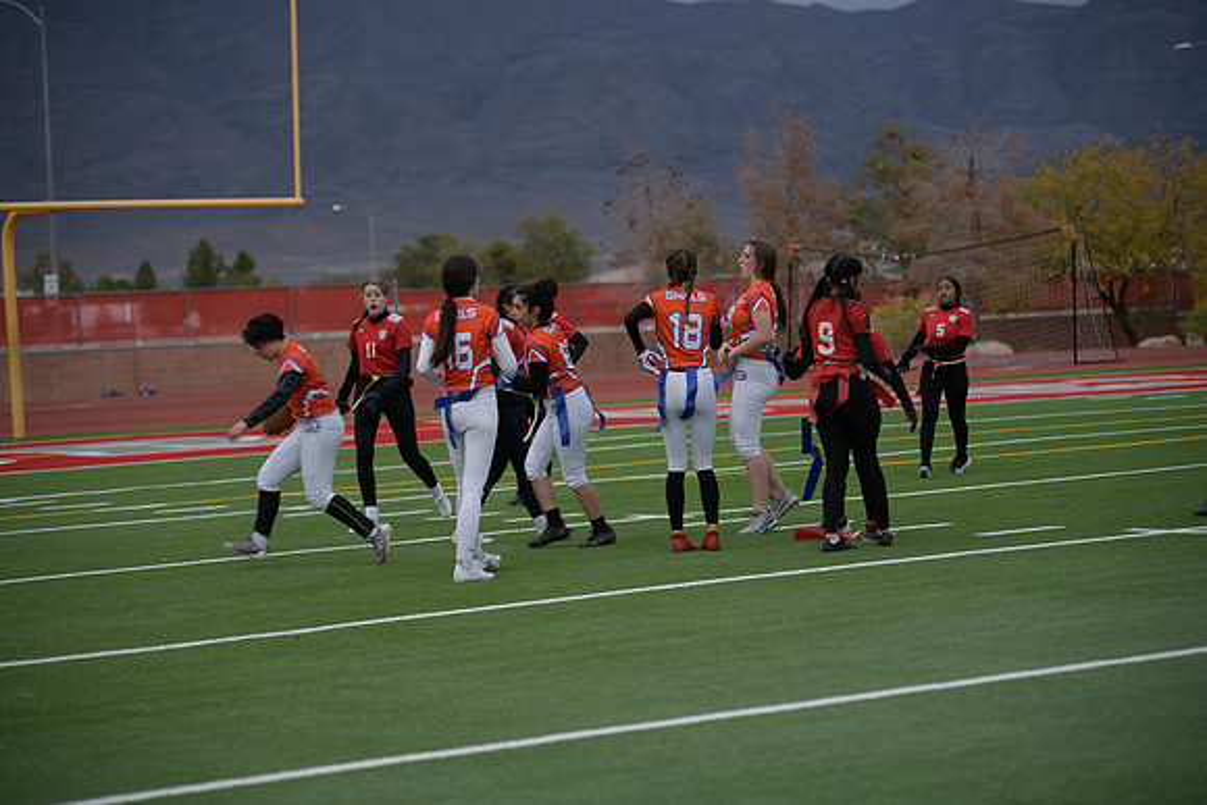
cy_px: 402
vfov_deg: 12.5
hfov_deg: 18.6
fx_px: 3689
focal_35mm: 110
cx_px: 604
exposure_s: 1/200
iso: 90
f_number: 2.8
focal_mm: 110
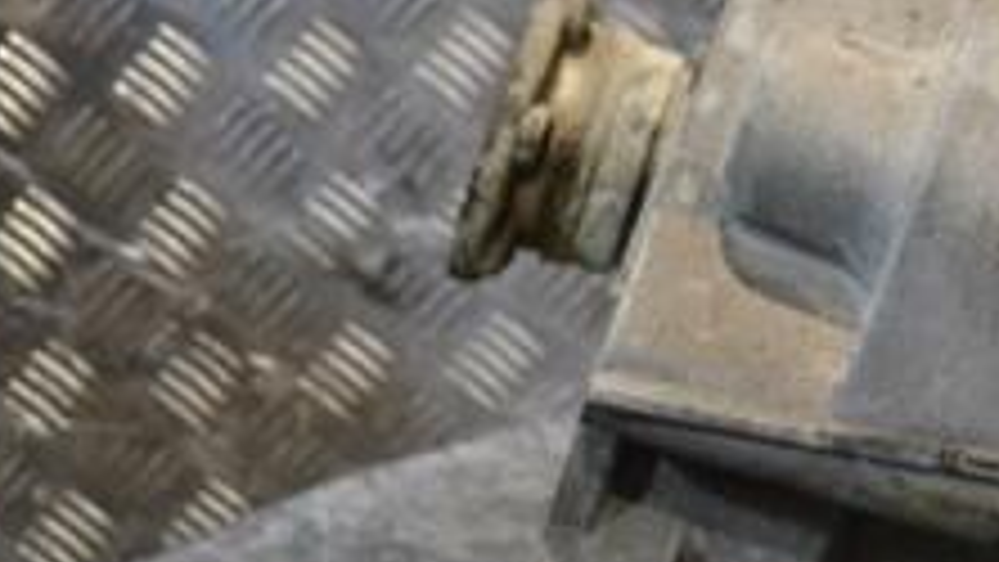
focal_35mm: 136
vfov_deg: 8.9
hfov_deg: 15.2
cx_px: 1210
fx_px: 3603
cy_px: 310
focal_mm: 32
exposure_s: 1/125
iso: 3200
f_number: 5.6
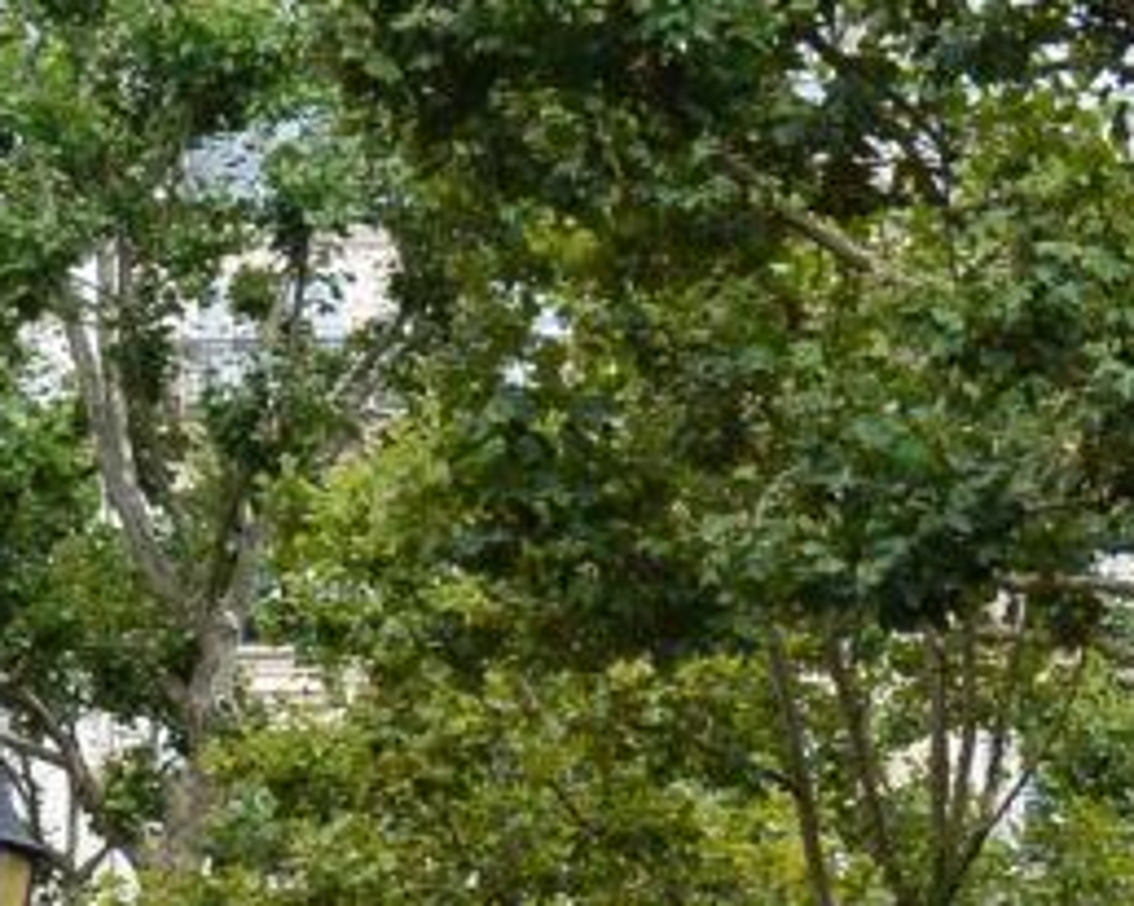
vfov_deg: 9.7
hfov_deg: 12.1
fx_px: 5165
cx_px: 1516
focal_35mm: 154
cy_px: 1319
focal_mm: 17.7
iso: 160
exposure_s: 1/250
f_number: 4.5
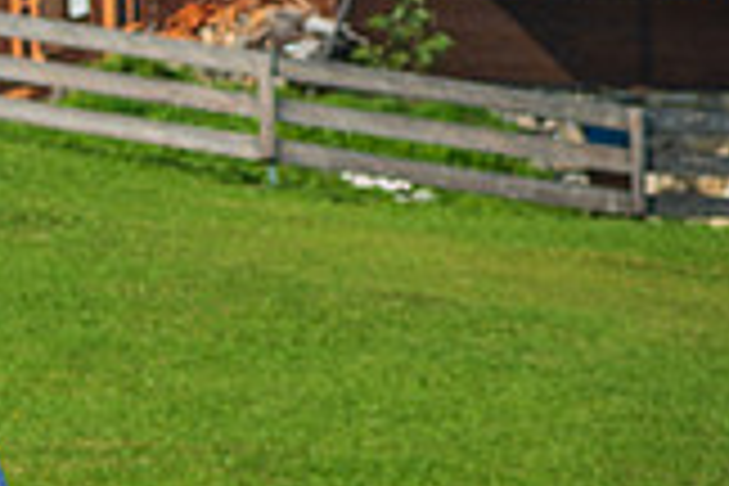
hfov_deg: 4.8
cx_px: -410
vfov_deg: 3.2
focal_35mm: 429
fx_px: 8687
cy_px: 479
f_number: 5
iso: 160
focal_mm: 120
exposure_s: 1/1600
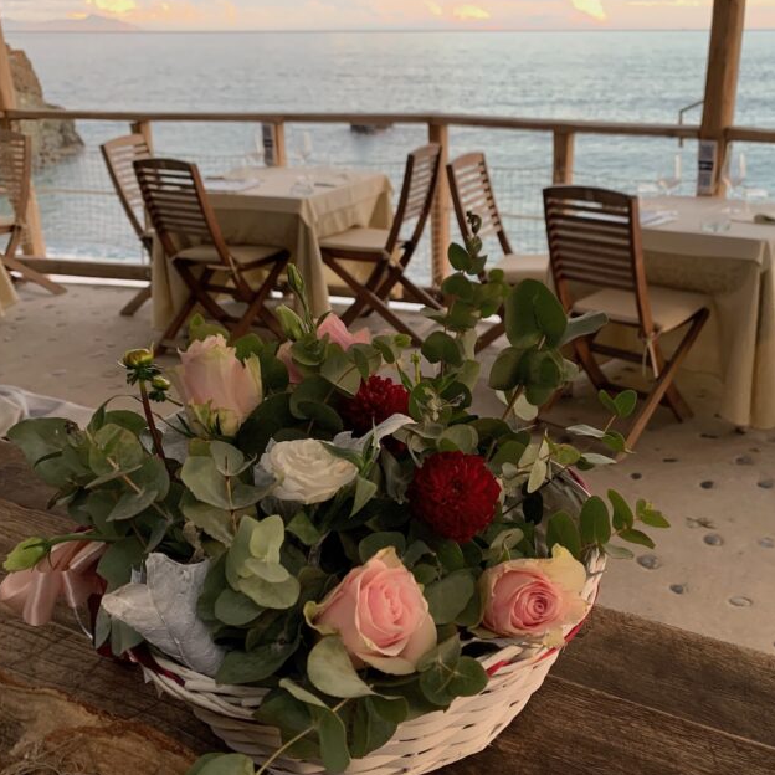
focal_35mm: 35
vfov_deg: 47.2
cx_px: 497
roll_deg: +0.1
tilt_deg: -22.1
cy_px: 409
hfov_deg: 46.7
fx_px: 887
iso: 100
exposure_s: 1/117
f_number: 1.8
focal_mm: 4.25
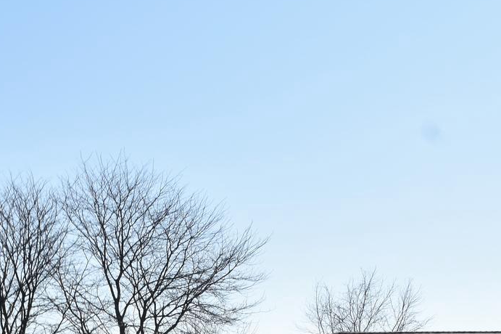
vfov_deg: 15.3
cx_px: 608
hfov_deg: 22.2
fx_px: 1175
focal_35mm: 84
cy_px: 450
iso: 100
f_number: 10
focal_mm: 19
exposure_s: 1/200
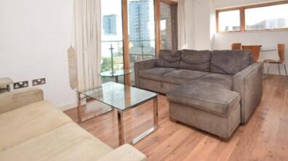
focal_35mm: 19
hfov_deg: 88.4
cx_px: 173
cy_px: 46
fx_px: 145
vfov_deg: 56.2
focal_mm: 10
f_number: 5.6
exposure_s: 1/125
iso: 250
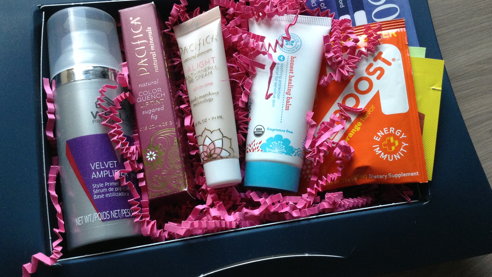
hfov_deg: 55.3
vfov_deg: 32.8
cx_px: 246
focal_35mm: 36
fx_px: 470
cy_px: 145
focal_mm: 3.3
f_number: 2.4
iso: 125
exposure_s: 1/24
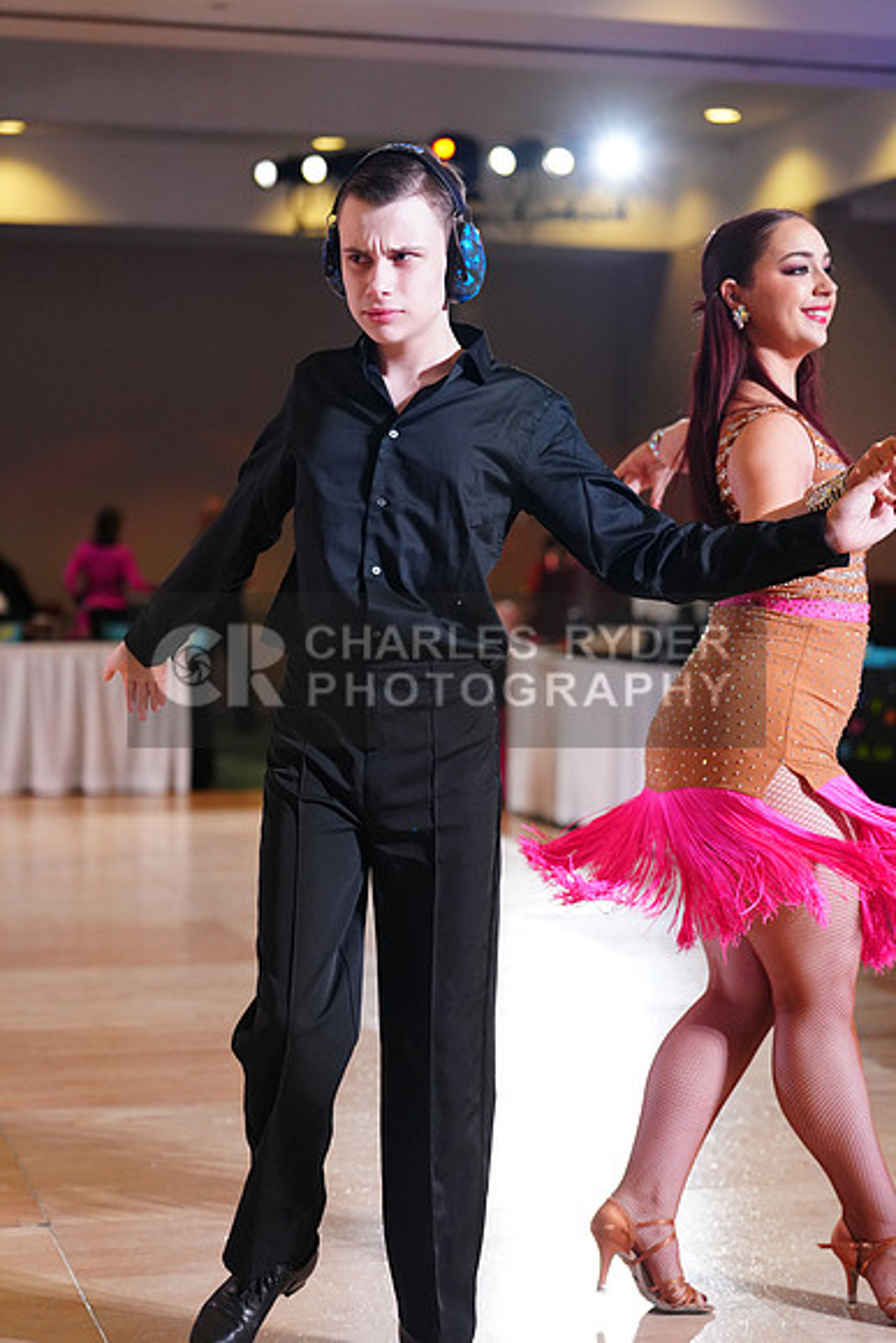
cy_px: 672
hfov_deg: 19.5
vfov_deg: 28.8
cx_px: 448
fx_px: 2612
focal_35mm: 70
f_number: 2.8
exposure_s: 1/500
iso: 2500
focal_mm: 70
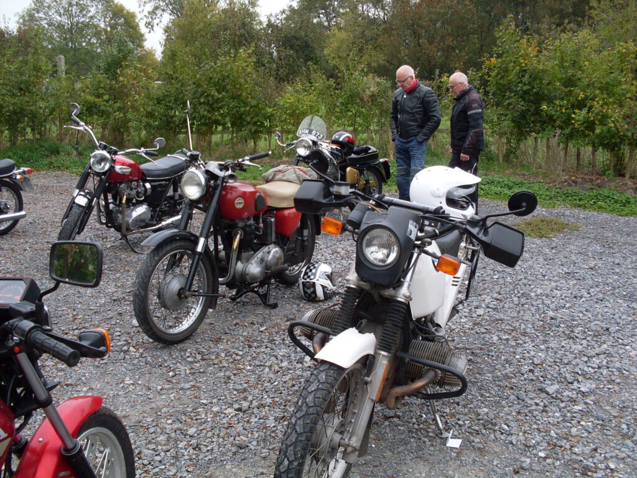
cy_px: 239
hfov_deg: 49.0
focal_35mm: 38
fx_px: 699
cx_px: 318
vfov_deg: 37.7
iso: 80
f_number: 2.8
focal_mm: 6.3
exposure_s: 1/180
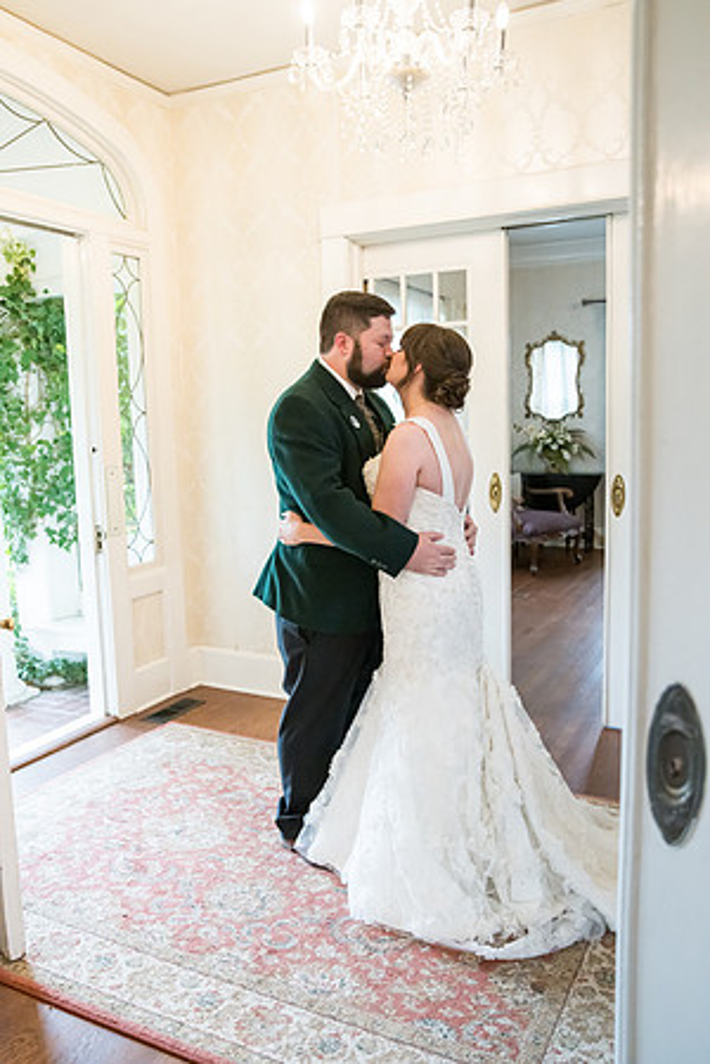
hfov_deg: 43.6
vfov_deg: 61.9
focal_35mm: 30
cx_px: 355
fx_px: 887
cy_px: 532
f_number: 3.5
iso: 3200
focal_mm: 30
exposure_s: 1/320
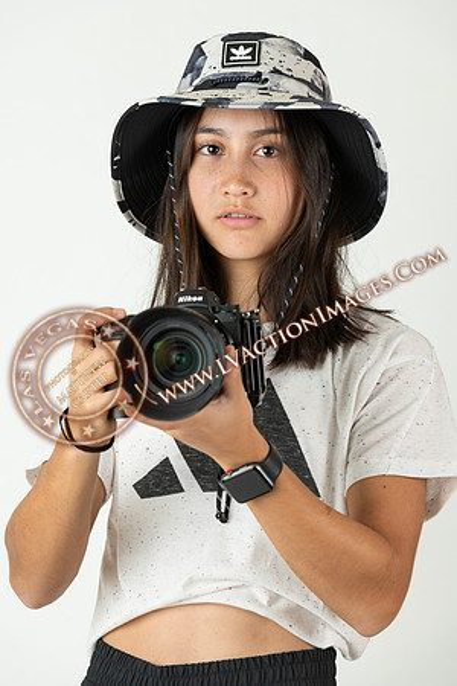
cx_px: 228
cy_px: 343
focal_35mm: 140
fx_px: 2666
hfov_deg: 9.8
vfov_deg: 14.7
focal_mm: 140
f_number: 7.1
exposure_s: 1/60
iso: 64
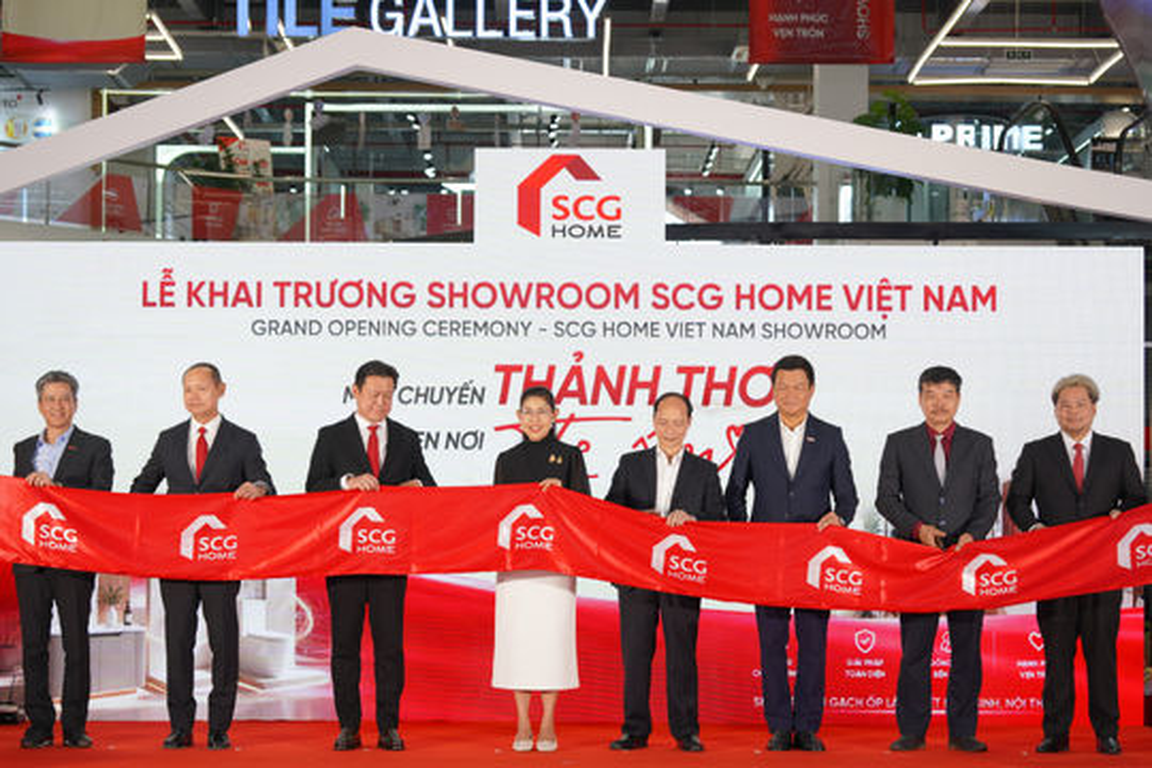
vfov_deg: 25.8
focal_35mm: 52
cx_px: 576
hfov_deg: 37.9
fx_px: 1677
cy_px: 384
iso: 200
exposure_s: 1/100
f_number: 3.5
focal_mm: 52.4
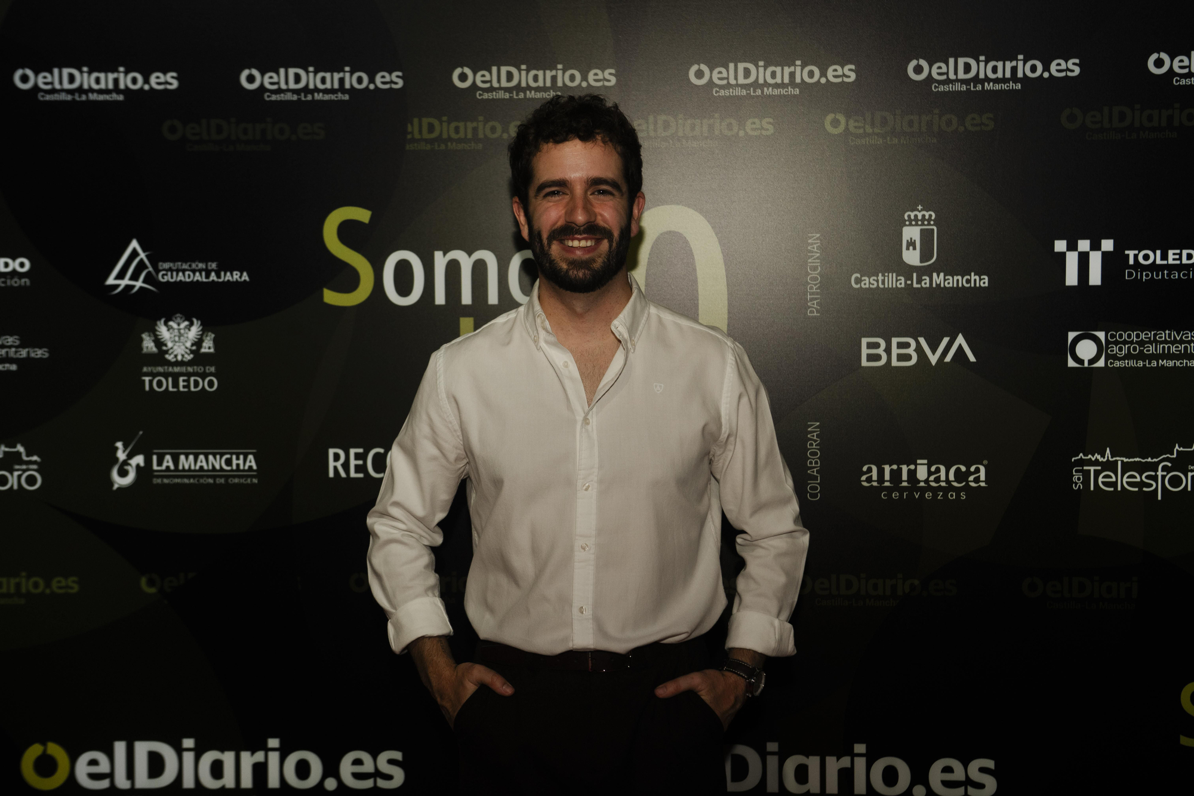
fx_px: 1724
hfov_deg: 38.2
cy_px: 398
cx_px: 597
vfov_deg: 26.0
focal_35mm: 52
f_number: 5
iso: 800
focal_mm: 52
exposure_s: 1/100
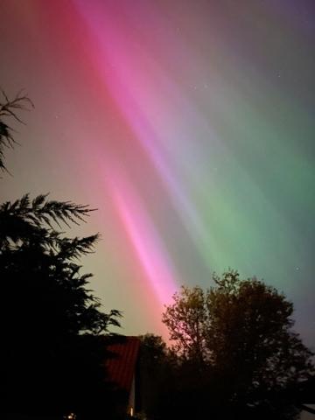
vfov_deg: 67.3
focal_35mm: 26
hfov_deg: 53.1
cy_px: 210
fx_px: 315
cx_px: 158
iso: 2500
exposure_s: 1.1
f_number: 1.8
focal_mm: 4.25
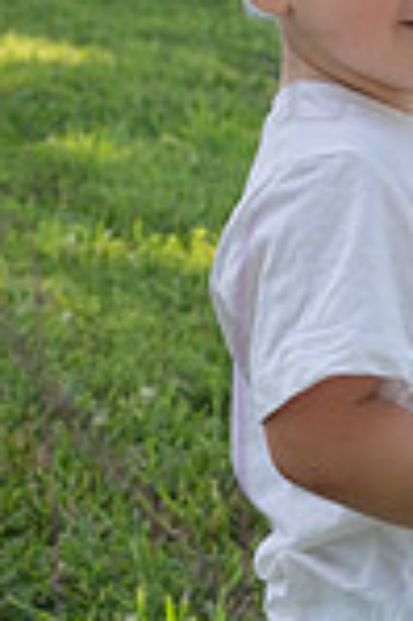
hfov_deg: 9.2
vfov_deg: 14.3
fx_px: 2484
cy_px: 267
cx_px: 634
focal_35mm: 144
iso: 400
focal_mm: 37
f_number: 6.3
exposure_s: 1/320
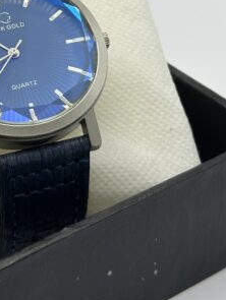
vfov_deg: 14.9
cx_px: 27
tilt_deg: -31.8
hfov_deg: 11.4
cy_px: -6
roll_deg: -2.9
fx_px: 1129
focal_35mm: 130
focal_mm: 6.86
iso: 80
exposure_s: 1/903
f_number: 1.78
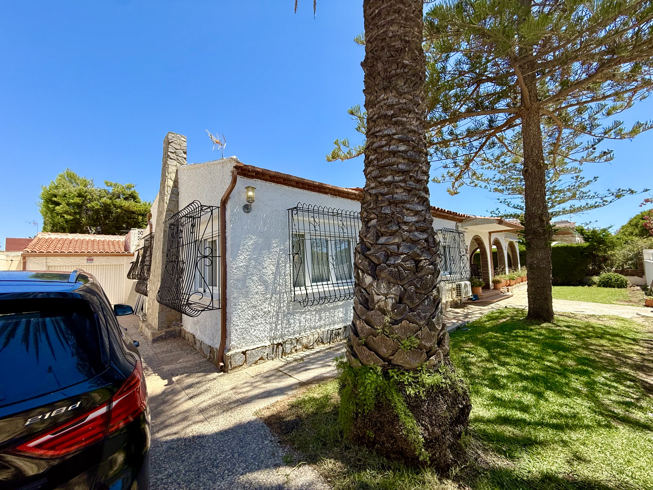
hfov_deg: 102.1
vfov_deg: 85.7
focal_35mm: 14
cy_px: 245
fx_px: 264
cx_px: 326
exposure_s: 1/1087
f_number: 2.2
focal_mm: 2.22
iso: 50
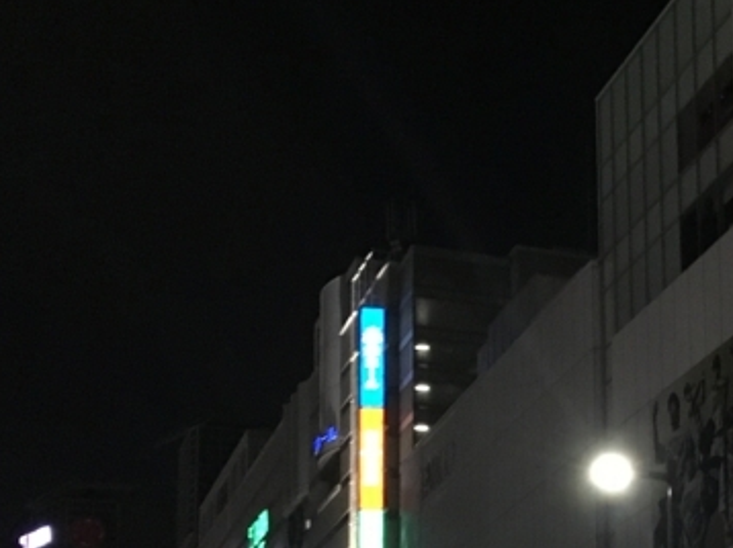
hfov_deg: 22.1
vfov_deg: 17.1
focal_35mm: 83
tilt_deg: +12.9
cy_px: 613
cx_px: 829
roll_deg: +1.1
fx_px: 1756
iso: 250
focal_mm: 4.15
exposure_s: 1/15
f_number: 2.2
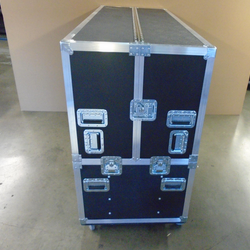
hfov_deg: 52.2
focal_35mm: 31
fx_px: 253
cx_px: 150
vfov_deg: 52.5
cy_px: 125
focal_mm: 4.6
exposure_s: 1/15
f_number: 3.2
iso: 800
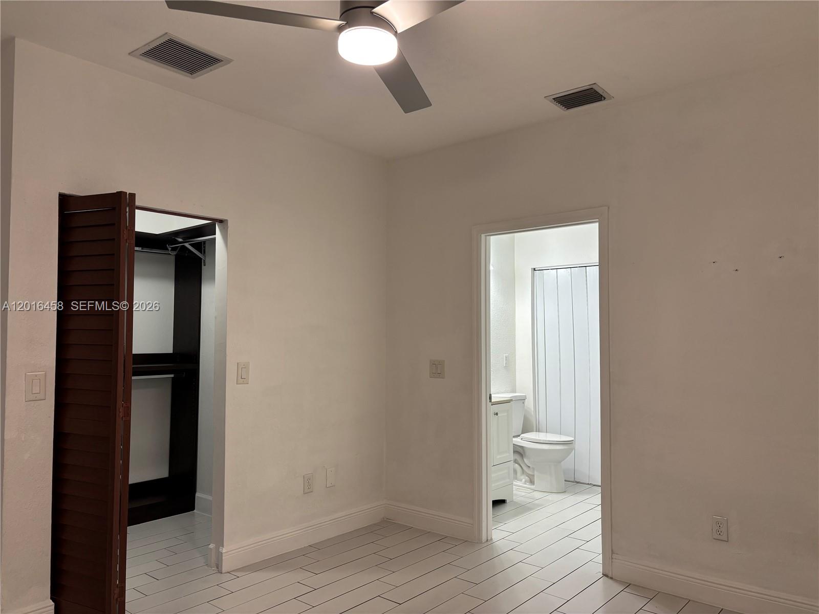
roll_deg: +0.2
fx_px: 615
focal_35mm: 26
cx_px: 410
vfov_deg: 53.1
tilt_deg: +2.5
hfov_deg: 67.3
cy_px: 307
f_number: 1.6
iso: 80
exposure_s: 1/60
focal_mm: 5.96
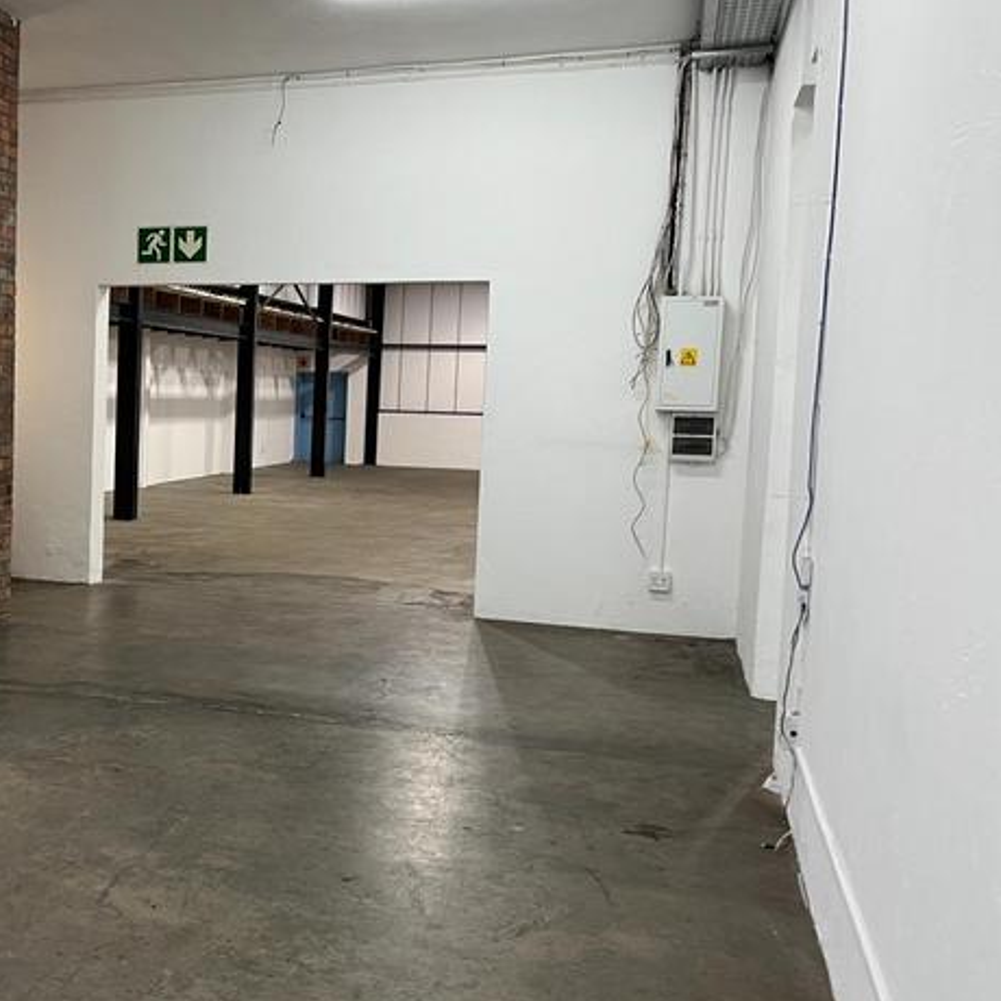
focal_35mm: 40
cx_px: 133
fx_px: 1309
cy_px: 496
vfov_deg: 41.9
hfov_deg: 39.4
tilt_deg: -4.3
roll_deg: +0.2
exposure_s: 1/50
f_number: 1.6
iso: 80
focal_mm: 5.1
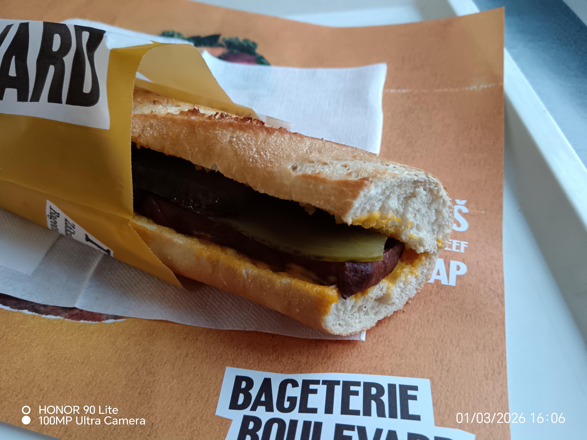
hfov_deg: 65.3
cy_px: 220
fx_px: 458
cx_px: 294
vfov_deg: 51.4
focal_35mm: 27
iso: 857
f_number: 1.9
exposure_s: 1/33.3
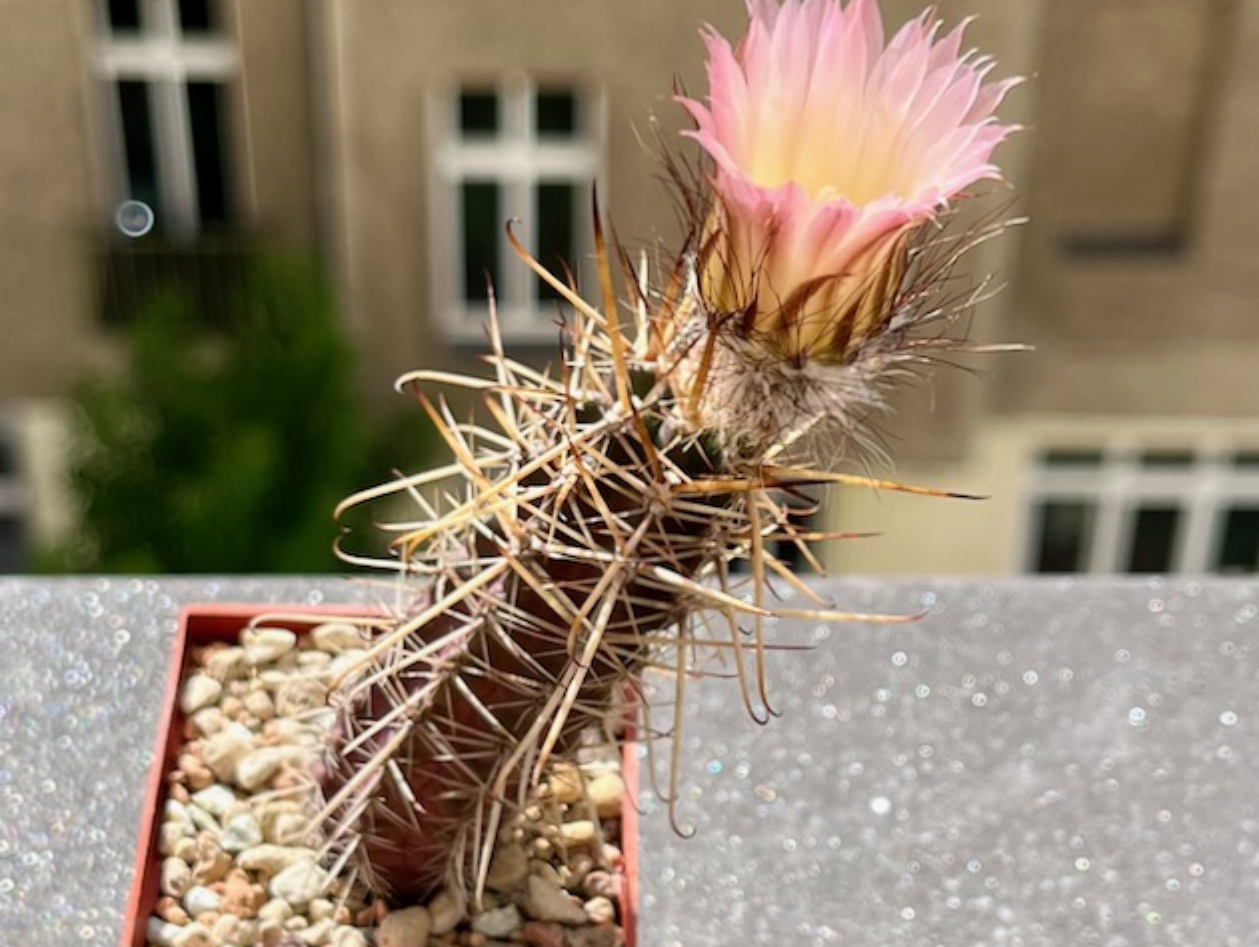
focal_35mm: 33
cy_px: 459
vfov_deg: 43.0
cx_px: 602
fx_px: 1202
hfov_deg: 55.3
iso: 50
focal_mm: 5.1
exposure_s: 1/2179
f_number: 1.6
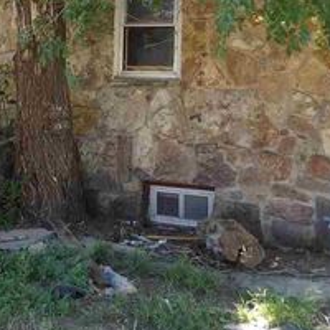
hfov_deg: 26.5
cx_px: 12
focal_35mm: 62
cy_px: 68
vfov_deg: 27.2
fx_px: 669
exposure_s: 1/77
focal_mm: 5
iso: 100
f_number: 3.4
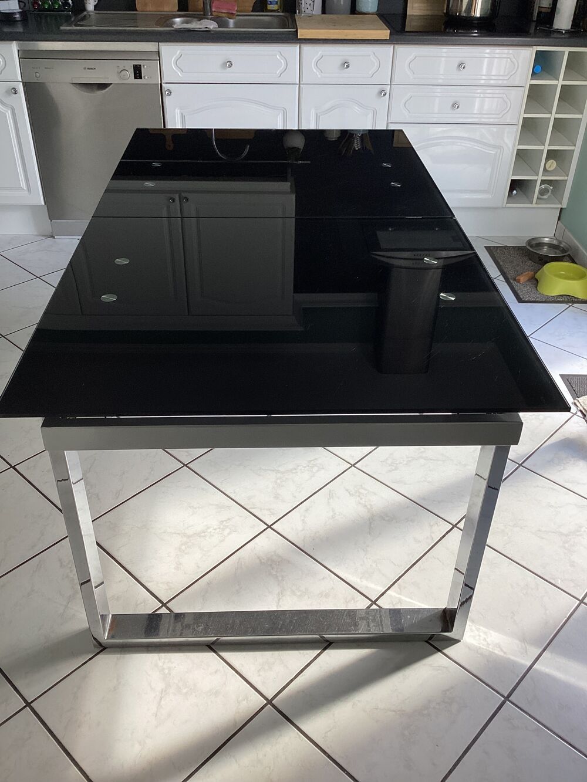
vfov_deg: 58.3
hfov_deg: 45.4
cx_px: 294
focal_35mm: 31
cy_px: 391
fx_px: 701
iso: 50
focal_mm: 3.3
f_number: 2.4
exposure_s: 1/120
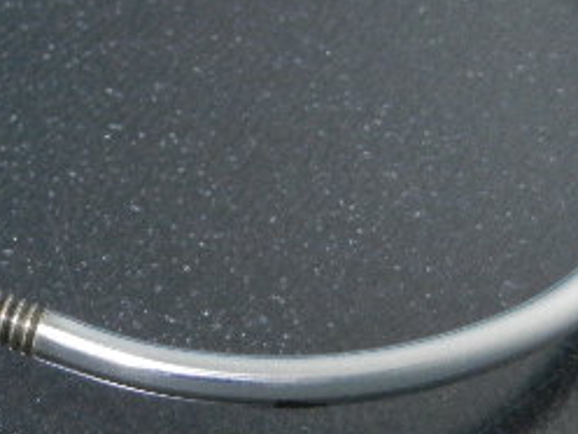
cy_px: 89
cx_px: 9
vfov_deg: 12.7
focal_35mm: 116
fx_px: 1937
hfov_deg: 16.6
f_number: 7.6
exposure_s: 1/30
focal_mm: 8.1
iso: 800
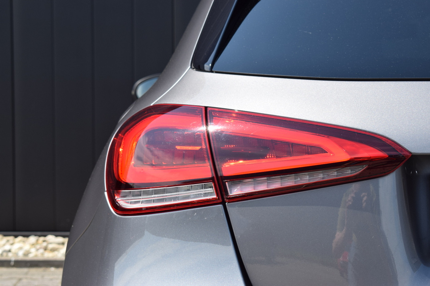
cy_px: 143
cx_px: 215
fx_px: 985
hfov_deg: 24.6
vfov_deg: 16.5
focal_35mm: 82
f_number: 8
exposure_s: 1/250
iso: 200
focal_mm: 55
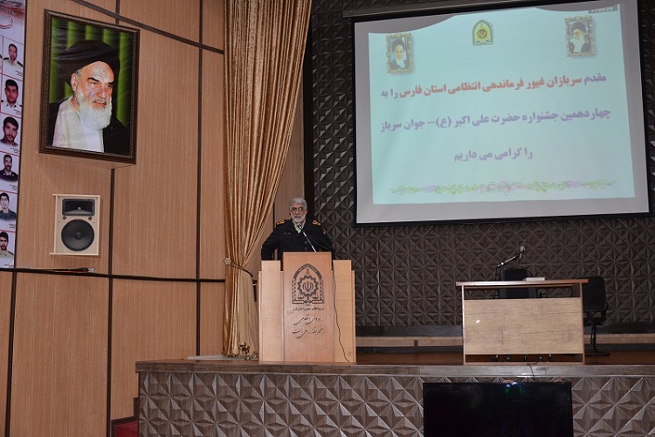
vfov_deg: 22.6
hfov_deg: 33.4
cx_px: 328
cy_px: 218
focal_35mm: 60
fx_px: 1092
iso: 800
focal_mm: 40
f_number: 4.5
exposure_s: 1/60
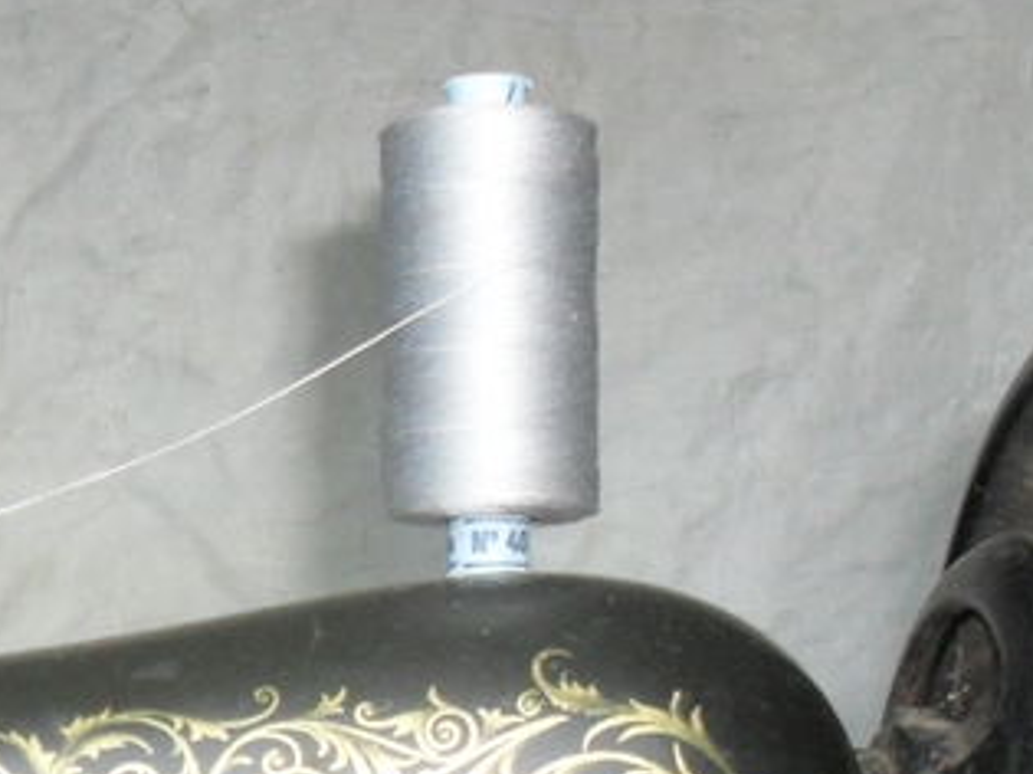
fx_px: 3311
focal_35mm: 111
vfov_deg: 12.6
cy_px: 1187
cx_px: 39
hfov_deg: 17.4
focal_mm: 6.3
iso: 200
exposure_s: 1/45
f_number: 3.2
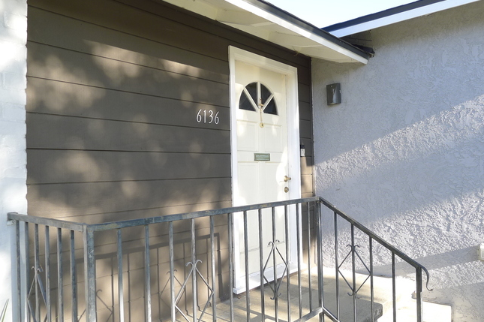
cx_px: 271
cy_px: 164
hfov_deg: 65.3
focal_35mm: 28
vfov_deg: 46.3
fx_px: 376
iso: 80
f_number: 2.8
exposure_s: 1/125
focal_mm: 5.1
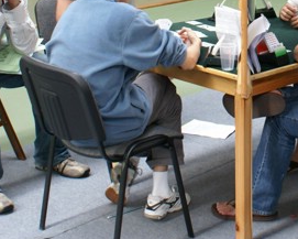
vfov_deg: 18.7
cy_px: -3
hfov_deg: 22.9
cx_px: 297
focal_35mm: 80
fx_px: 706
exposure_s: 1/25
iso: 200
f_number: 5.6
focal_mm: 22
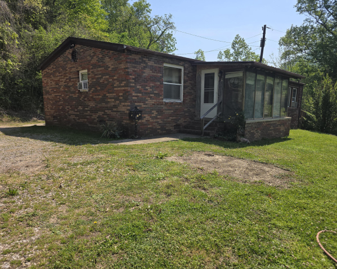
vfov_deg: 56.8
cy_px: 134
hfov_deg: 68.0
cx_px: 158
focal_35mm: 25
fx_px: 249
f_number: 1.7
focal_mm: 6.3
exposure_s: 1/799
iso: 12
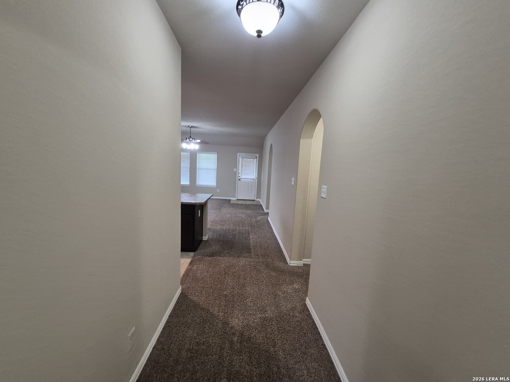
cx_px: 255
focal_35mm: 13
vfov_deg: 89.9
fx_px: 192
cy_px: 191
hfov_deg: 106.2
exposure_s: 1/60
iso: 320
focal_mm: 1.74
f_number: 2.2
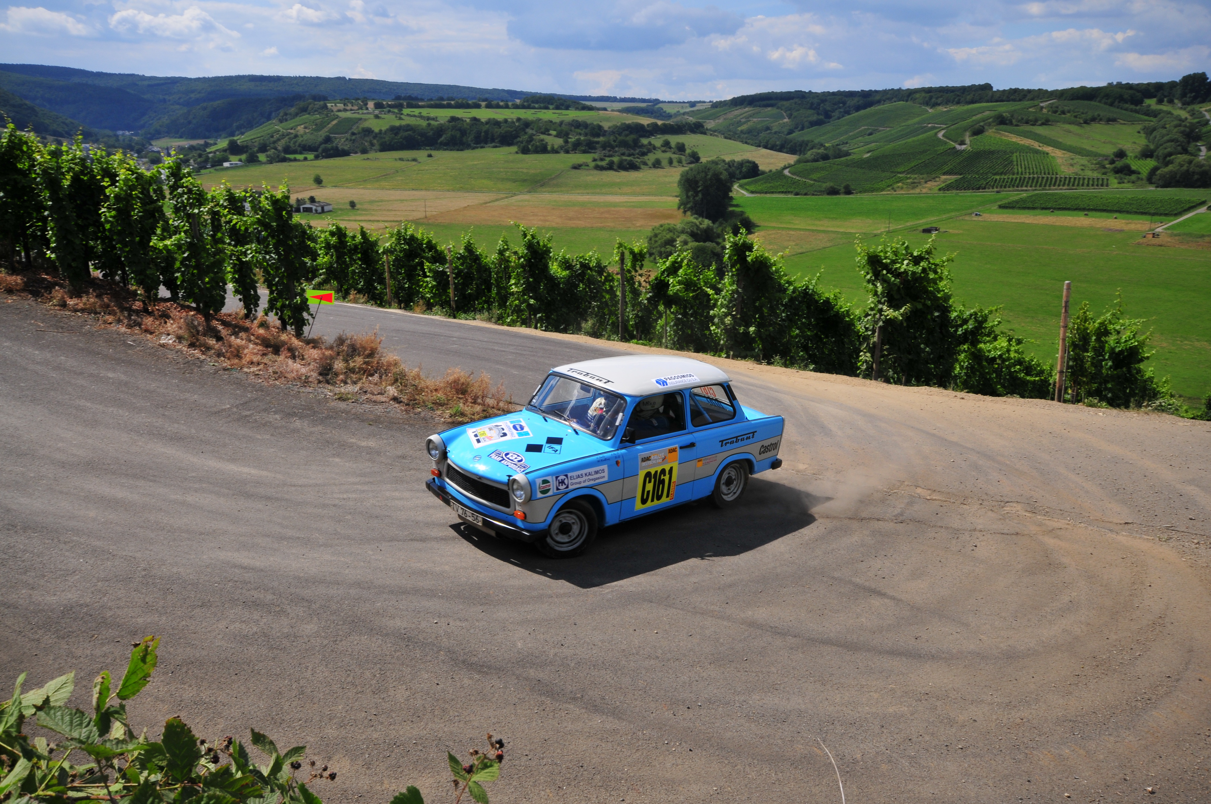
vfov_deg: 43.5
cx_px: 606
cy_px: 402
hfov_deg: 62.0
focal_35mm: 30
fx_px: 1008
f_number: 13
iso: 200
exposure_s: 1/320
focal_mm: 20
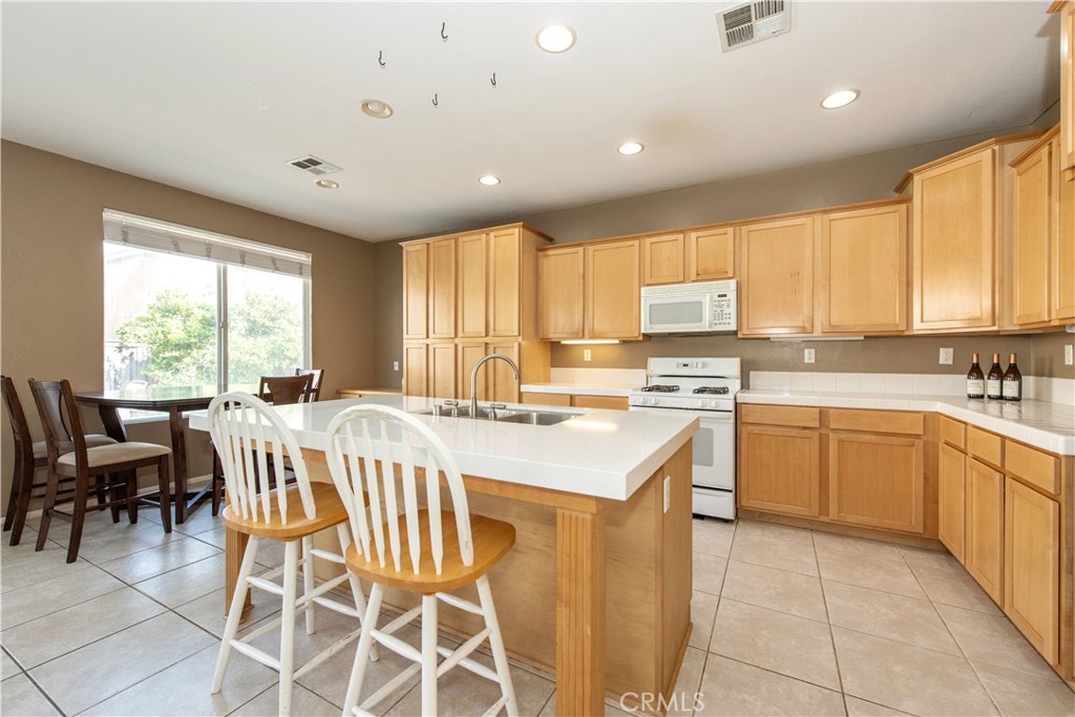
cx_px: 538
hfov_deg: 104.2
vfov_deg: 81.2
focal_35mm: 14
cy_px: 358
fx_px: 418
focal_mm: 14
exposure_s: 1/125
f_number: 5.6
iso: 500
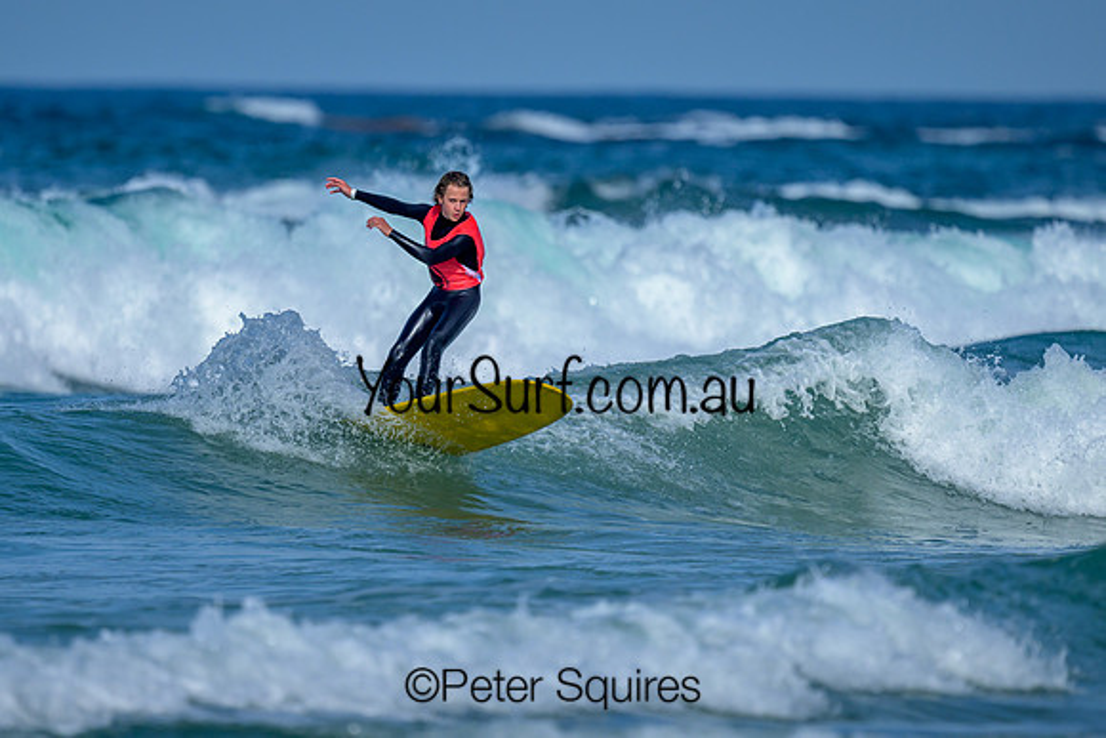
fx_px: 33800
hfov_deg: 1.9
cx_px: 433
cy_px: 388
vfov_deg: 1.3
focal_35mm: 1100
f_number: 6.3
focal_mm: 800
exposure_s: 1/2000
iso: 160
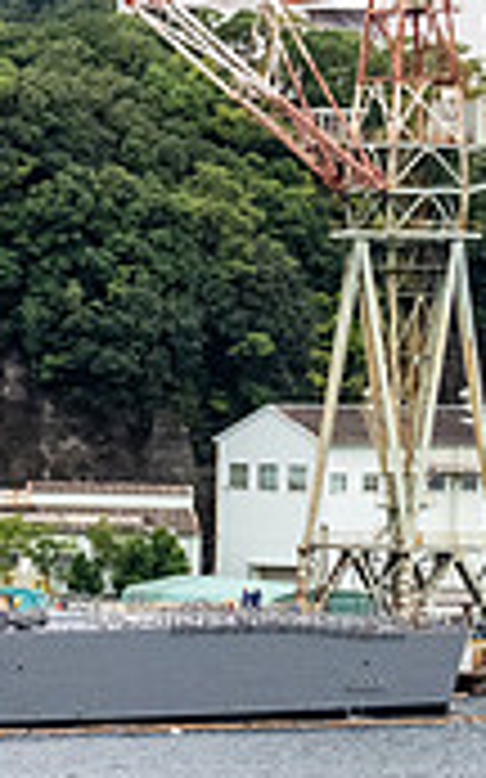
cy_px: 584
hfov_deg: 2.9
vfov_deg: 4.7
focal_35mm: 444
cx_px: -742
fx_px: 9417
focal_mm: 130
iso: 6400
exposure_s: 1/640
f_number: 8
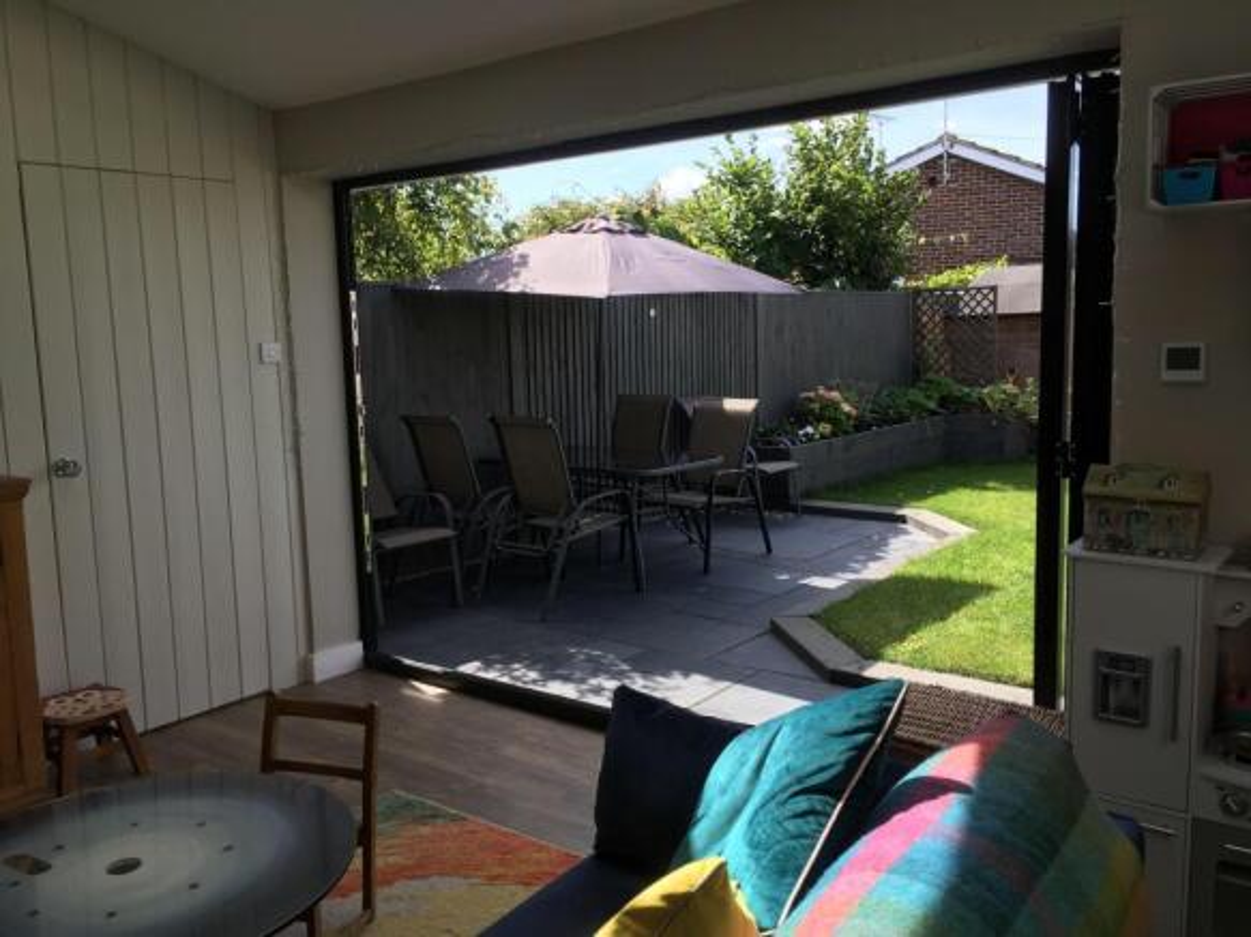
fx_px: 1048
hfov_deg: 61.7
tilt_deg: -8.3
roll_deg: +0.8
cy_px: 468
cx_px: 626
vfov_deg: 48.2
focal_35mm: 29
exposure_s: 1/432
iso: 25
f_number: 2.2
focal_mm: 4.15
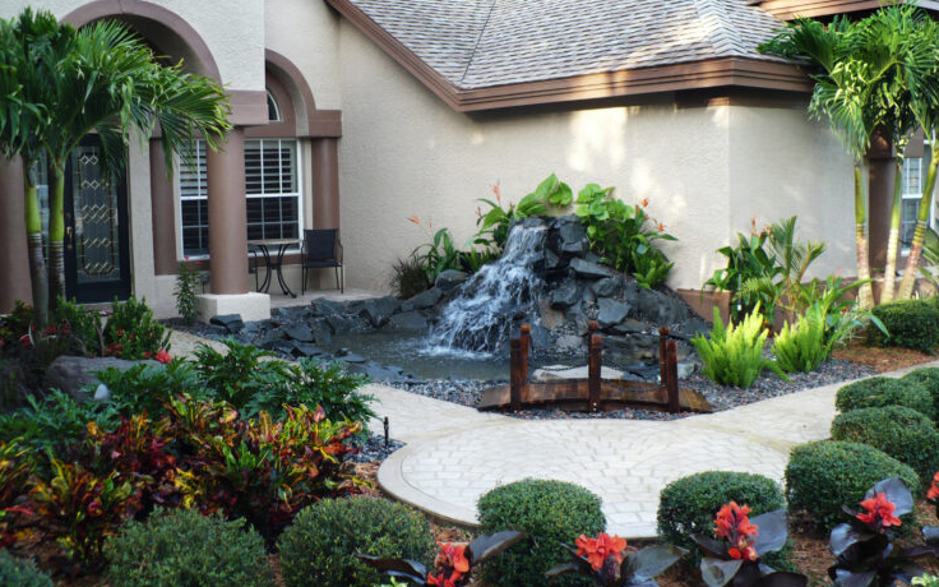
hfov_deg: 49.3
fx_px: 1024
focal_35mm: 40
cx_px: 473
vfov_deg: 32.0
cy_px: 311
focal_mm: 6.1
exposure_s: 1/100
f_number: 2.8
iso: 100
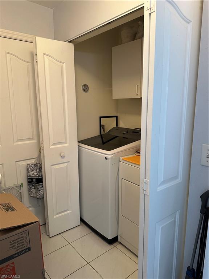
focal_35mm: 24
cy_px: 140
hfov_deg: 56.8
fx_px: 193
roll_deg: -0.3
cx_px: 104
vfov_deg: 71.6
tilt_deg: -11.9
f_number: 1.78
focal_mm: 6.86
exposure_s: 1/60
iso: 250
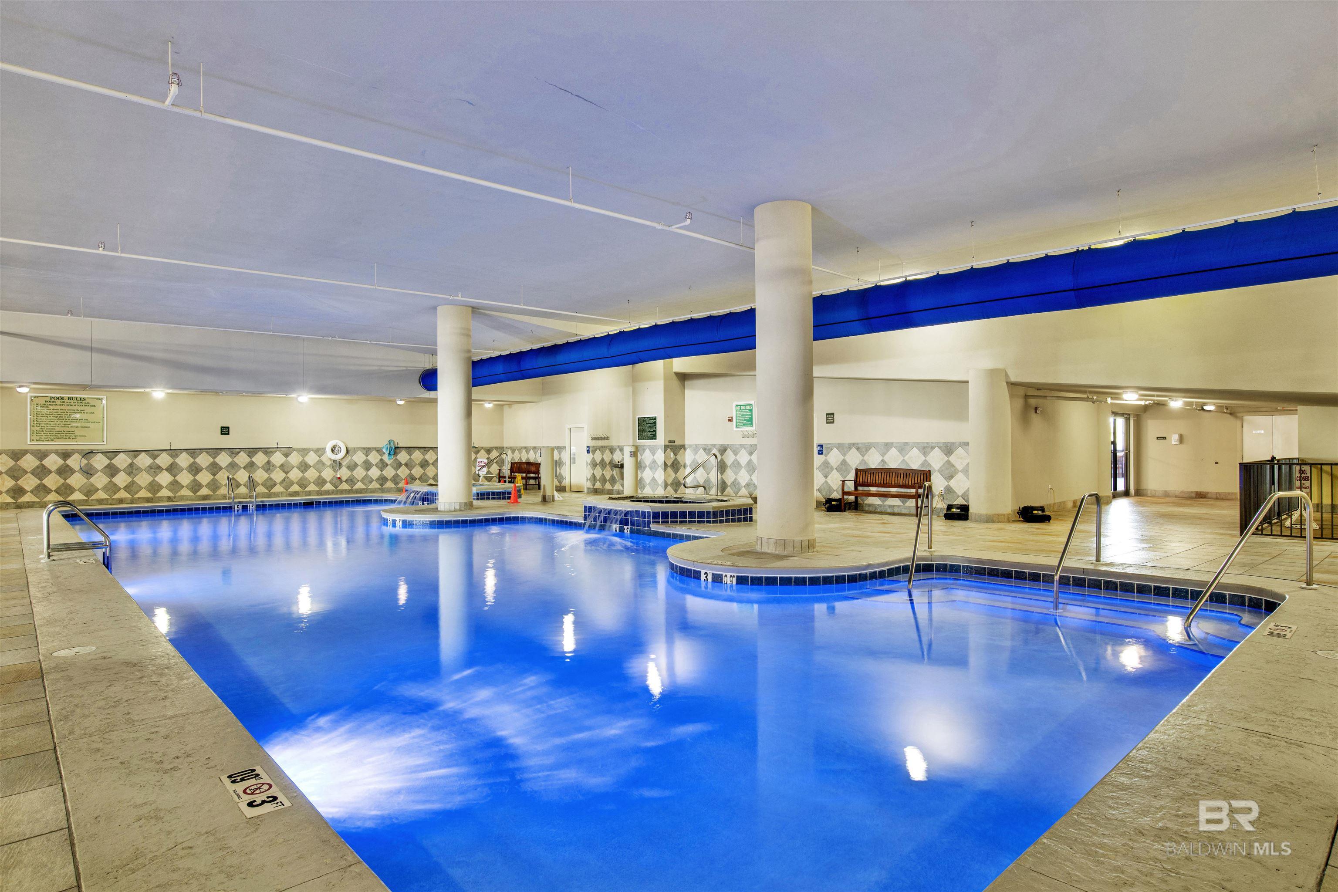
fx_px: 743
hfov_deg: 84.0
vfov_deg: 61.9
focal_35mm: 20
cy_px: 446
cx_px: 669
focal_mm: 20
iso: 200
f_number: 11
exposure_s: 3
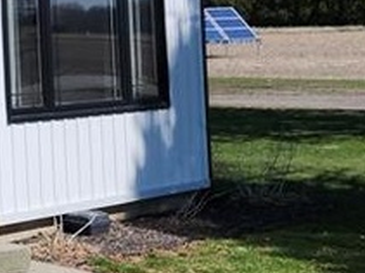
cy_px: -5
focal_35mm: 109
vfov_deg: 13.4
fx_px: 1149
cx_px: -384
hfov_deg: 14.6
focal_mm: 5.54
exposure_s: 1/2657
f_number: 1.8
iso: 25
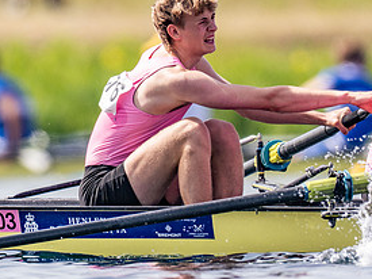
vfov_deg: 0.8
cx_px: 172
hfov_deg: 1.1
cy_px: 92
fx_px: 19625
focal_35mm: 1827
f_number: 4
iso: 200
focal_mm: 600
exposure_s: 1/2500
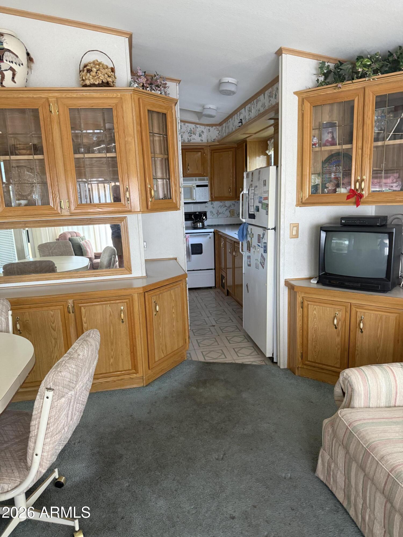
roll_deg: +2.1
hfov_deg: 56.8
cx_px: 202
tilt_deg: -11.1
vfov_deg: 71.6
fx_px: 373
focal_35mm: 24
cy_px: 268
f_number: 1.78
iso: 500
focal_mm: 6.76
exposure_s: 1/60
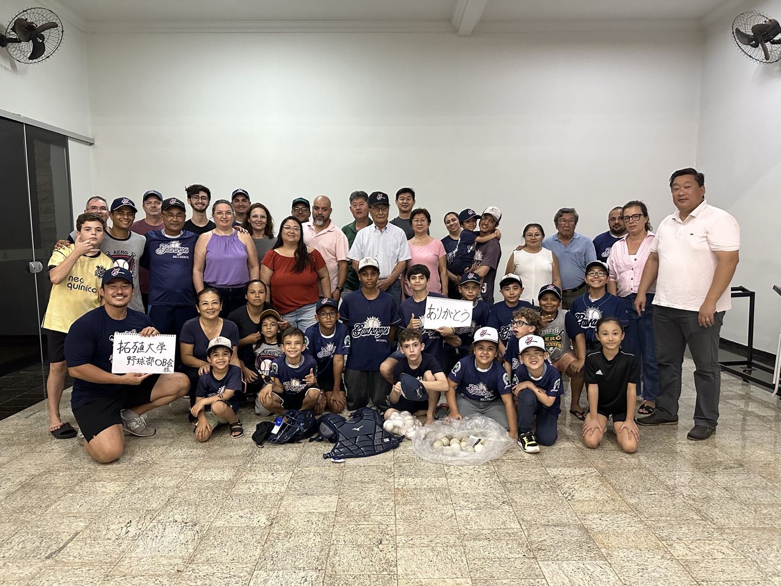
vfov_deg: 56.8
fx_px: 541
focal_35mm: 24
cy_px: 293
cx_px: 390
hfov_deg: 71.6
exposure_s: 1/60
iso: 500
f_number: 1.78
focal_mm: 6.86
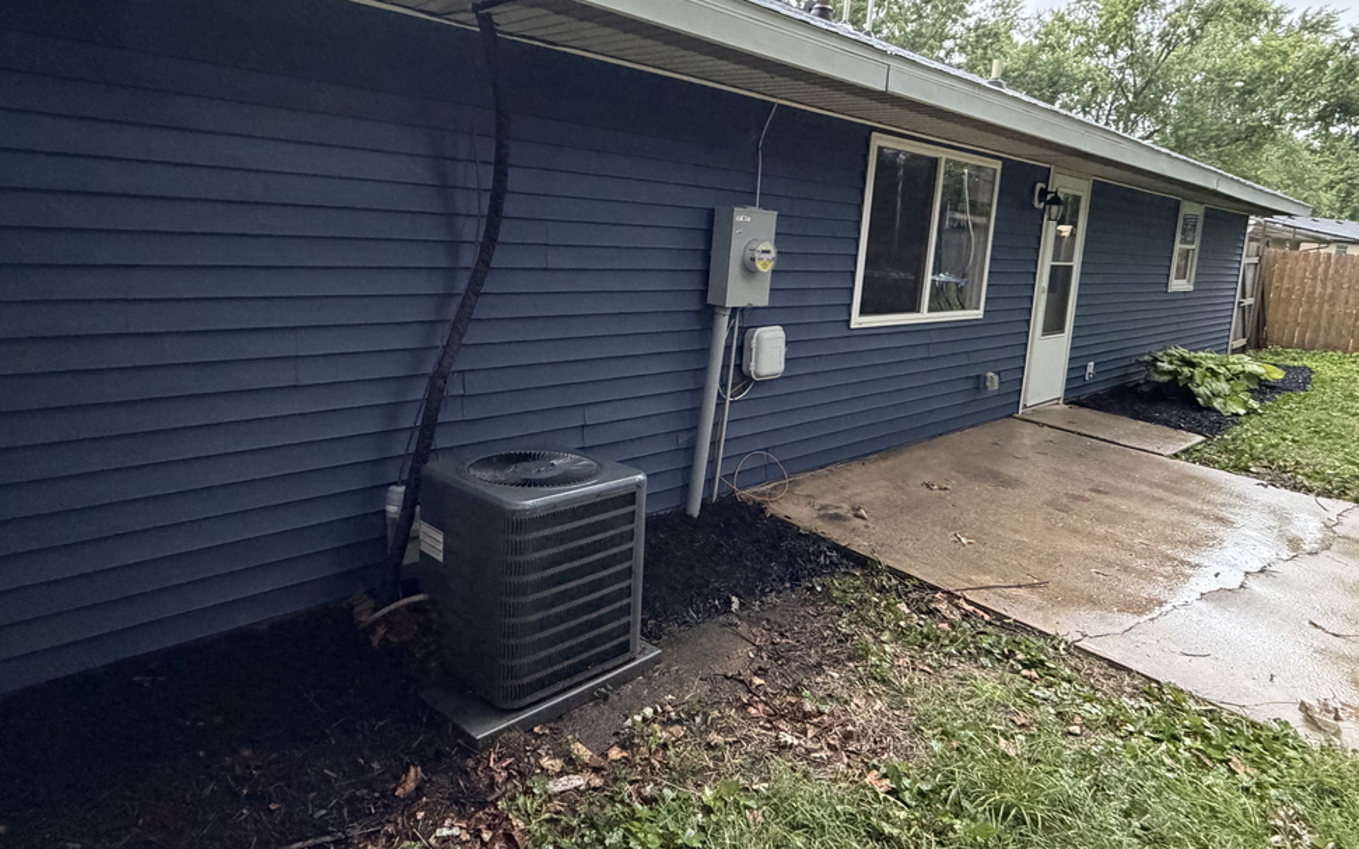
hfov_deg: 79.6
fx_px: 815
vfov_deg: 54.4
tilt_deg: -6.7
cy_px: 313
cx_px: 672
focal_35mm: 22
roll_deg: -3.3
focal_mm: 2.22
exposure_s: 1/60
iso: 500
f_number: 2.2
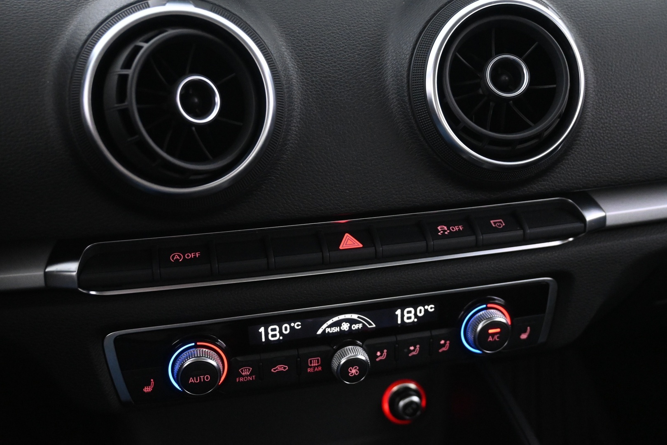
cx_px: 334
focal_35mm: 38
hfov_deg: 51.3
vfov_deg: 35.5
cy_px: 222
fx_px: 695
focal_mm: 25
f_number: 4.2
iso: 5000
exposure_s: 1/40
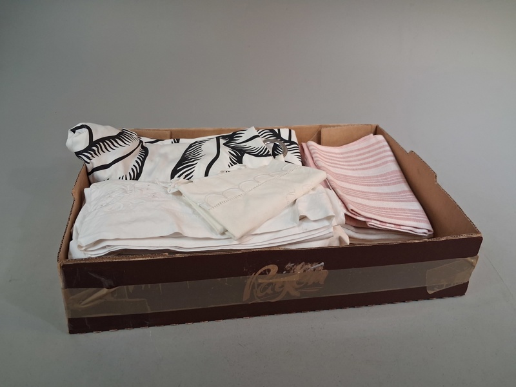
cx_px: 258
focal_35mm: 27
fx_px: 402
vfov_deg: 51.4
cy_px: 194
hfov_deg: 65.3
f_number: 1.8
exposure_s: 1/100
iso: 320
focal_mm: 4
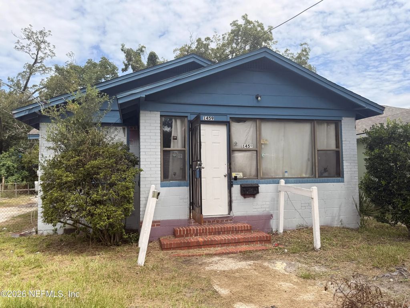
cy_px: 154
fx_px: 284
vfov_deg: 56.8
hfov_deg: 71.6
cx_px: 205
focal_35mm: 24
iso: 80
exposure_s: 1/3279
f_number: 1.78
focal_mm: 6.76
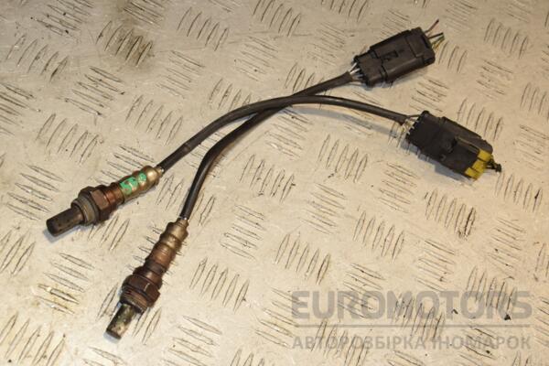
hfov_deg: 31.9
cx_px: 274
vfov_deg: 21.6
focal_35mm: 63
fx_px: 961
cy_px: 183
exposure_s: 1/200
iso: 800
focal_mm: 42
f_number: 9
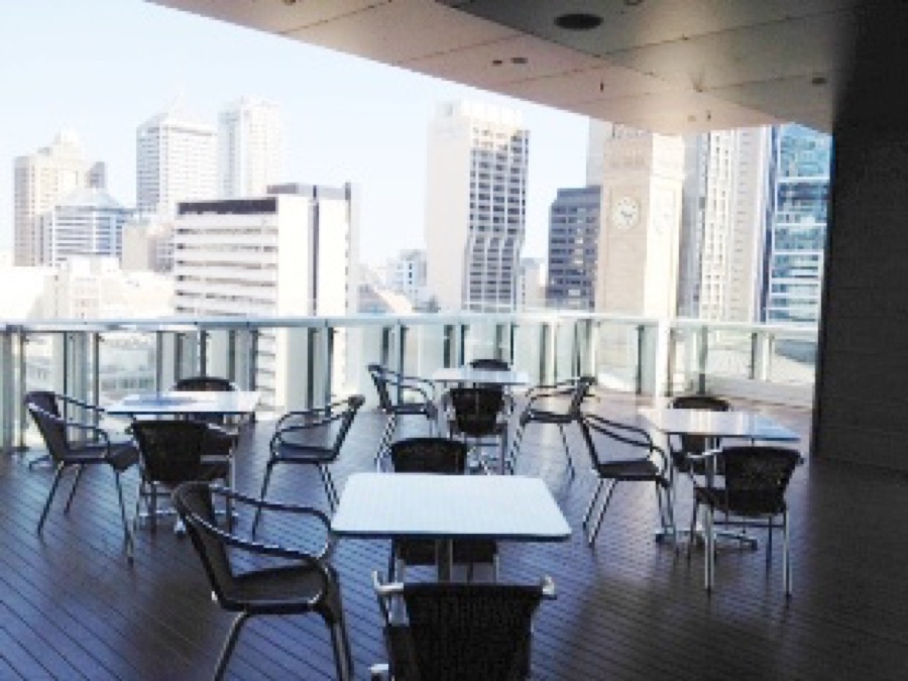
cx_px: 454
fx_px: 918
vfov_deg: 40.7
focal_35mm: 35
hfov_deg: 52.6
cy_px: 340
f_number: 2.4
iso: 64
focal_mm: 4.28
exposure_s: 1/920
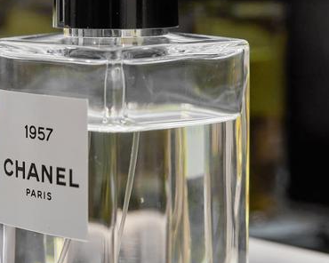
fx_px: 1383
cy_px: 8
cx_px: 149
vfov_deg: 10.8
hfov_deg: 13.6
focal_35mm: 142
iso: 200
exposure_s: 1/160
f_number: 2.8
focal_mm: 35
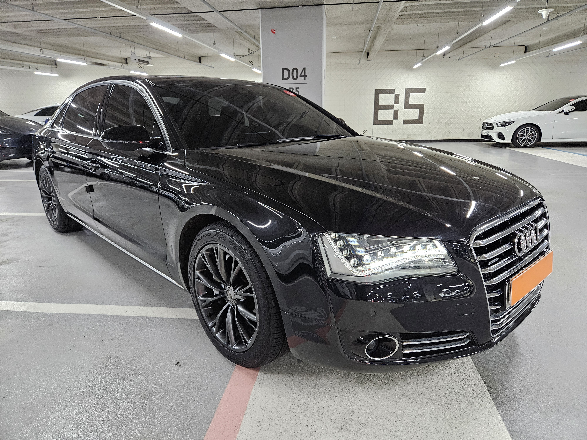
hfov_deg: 73.9
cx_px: 294
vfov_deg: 58.9
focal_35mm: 23
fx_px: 390
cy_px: 220
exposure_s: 1/120
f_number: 1.8
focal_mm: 5.4
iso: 800
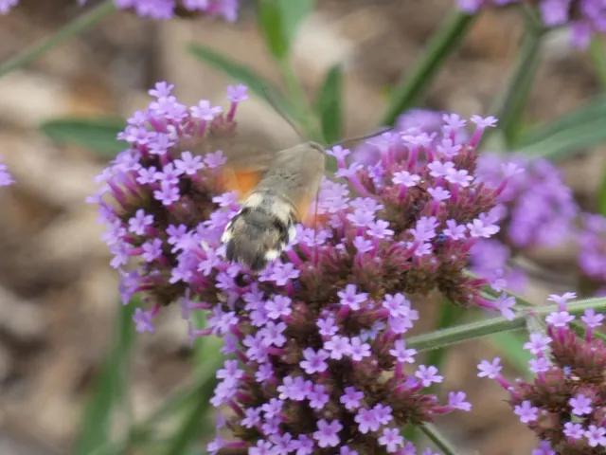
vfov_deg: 3.4
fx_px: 7703
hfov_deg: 4.5
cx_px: 303
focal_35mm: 440
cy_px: 228
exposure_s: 1/100
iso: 100
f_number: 5.6
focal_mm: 78.8
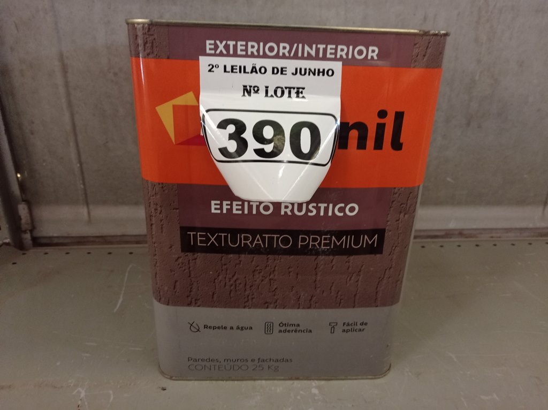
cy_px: 205
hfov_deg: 63.5
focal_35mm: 28
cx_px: 274
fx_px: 443
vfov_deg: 49.7
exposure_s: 1/15
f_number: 1.79
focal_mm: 4.7
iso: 753
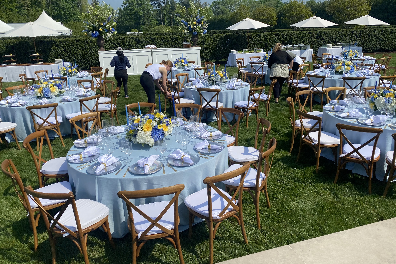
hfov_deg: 65.5
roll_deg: +2.0
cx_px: 191
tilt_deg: -17.6
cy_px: 120
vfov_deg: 46.3
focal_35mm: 28
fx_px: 308
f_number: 1.8
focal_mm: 4.25
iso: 32
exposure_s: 1/4808
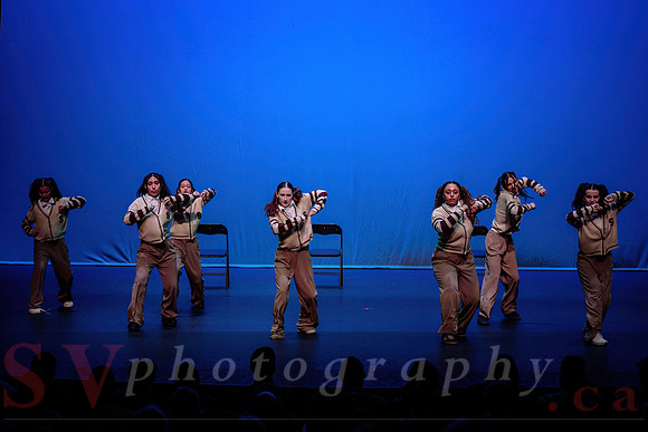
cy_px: 204
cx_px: 344
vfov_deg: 14.9
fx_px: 1649
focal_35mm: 92
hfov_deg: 22.2
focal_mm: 86
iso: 1250
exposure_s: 1/500
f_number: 2.8
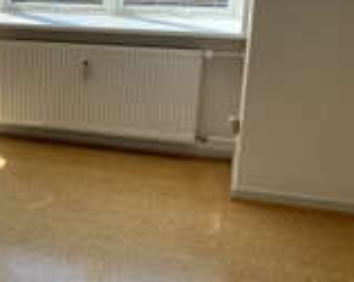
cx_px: -34
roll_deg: +0.1
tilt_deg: -12.9
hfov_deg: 28.6
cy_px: 94
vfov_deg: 25.2
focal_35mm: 60
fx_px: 628
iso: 32
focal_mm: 4.25
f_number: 1.8
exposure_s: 1/1135
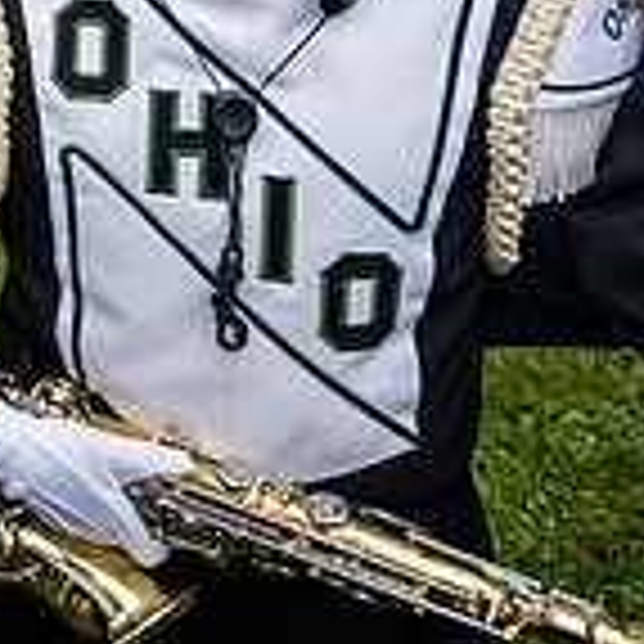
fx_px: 1747
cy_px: -169
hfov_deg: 16.2
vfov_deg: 19.4
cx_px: -639
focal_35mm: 83
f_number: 4
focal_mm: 24
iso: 400
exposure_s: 1/800
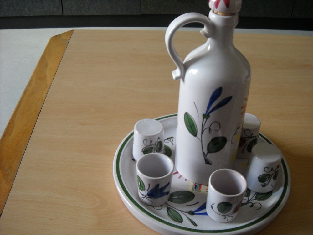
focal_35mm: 41
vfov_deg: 35.1
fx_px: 371
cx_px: 156
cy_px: 118
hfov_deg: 45.8
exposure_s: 1/60
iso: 308
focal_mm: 6.72
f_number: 3.1
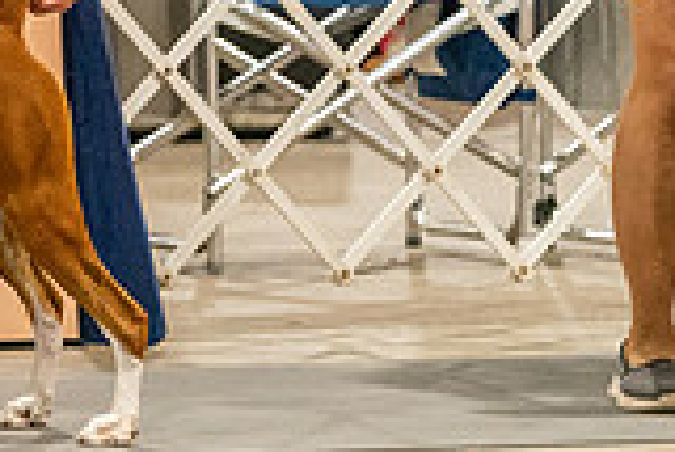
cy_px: -108
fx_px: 9121
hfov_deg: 4.2
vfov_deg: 2.8
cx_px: -283
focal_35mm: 486
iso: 6400
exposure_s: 1/250
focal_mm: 134
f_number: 3.5
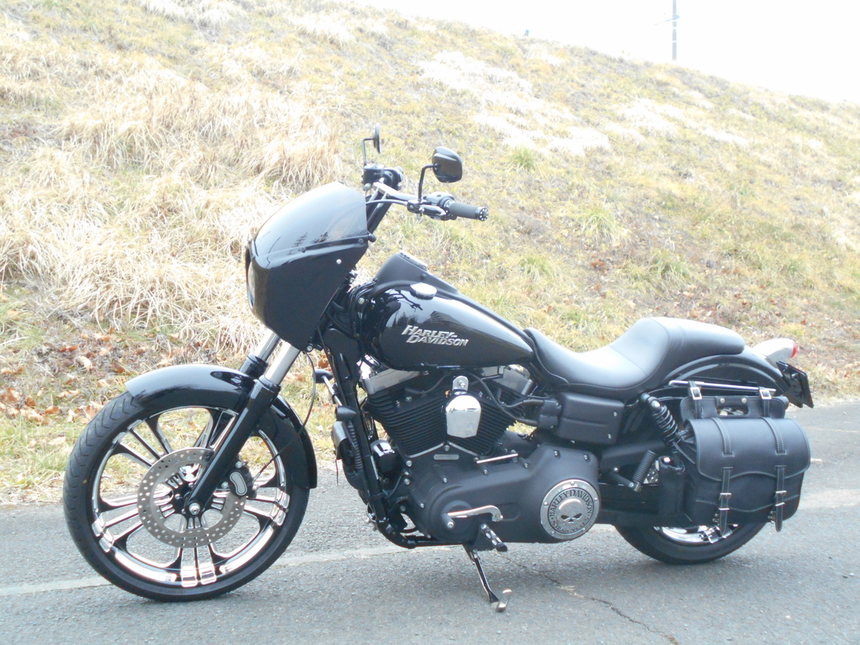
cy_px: 322
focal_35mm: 44
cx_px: 430
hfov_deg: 42.9
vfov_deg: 32.9
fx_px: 1093
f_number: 4.2
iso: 360
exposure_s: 1/250
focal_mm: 7.7
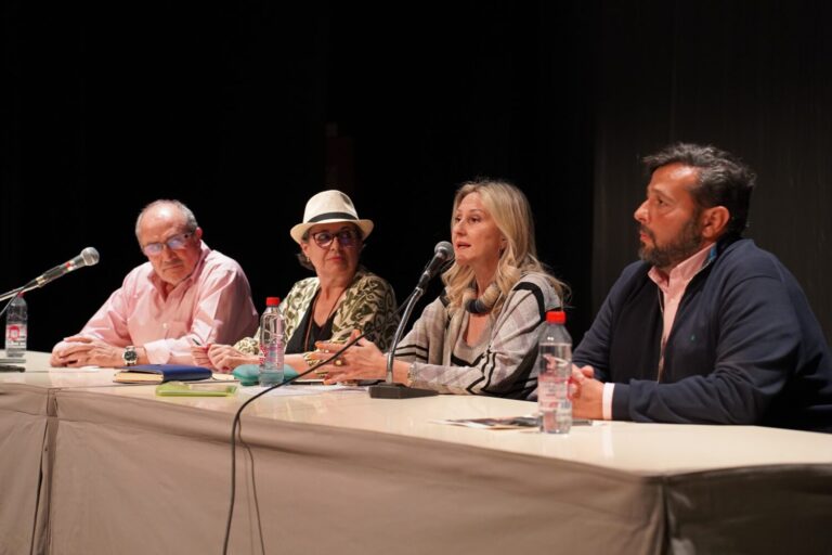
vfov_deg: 18.2
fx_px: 1733
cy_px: 278
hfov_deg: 27.0
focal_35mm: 75
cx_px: 416
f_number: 4
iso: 3200
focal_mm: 75
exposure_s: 1/160
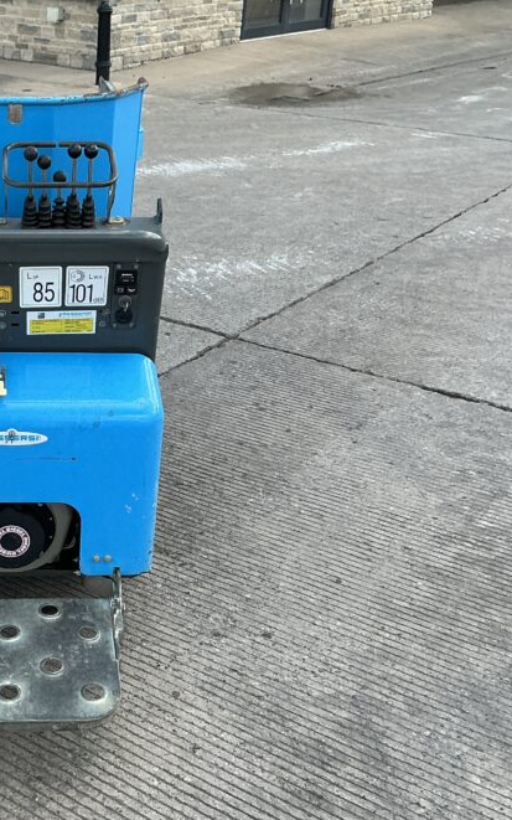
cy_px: 414
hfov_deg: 26.8
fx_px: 1027
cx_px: 32
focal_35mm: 46
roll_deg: -0.3
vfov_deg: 43.5
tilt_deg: -21.0
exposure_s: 1/580
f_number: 1.8
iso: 25
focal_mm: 3
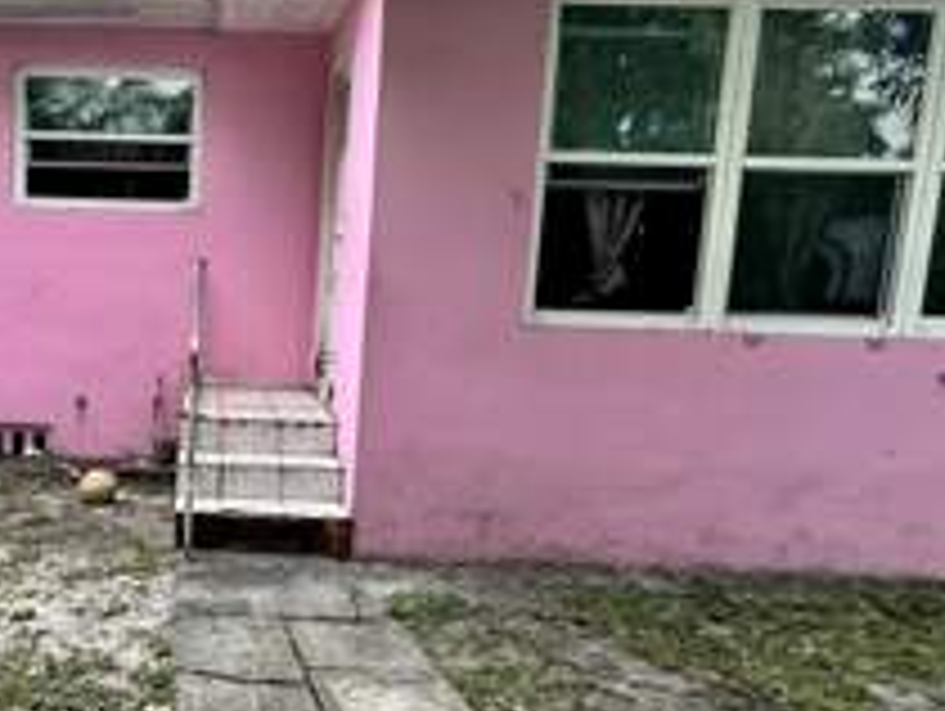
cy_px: 396
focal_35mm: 32
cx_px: 176
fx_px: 875
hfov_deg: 52.7
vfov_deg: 44.2
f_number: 2.2
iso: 160
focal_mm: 2.22
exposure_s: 1/99
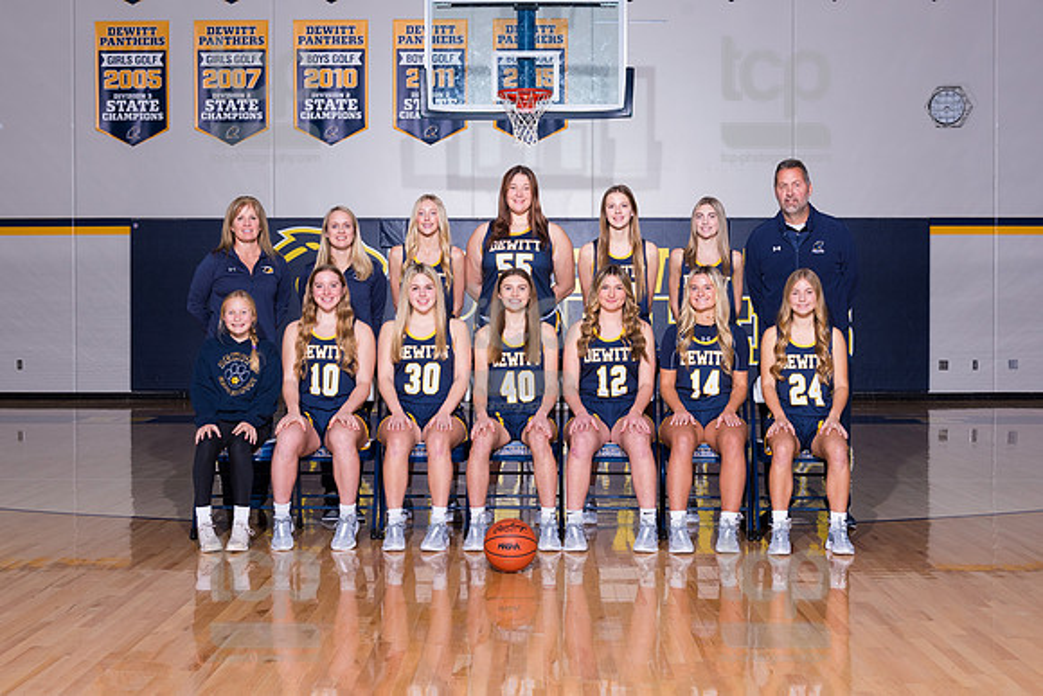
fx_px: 1627
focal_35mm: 56
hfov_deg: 35.5
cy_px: 344
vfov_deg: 24.1
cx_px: 512
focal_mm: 42
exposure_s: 1/250
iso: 400
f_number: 7.1
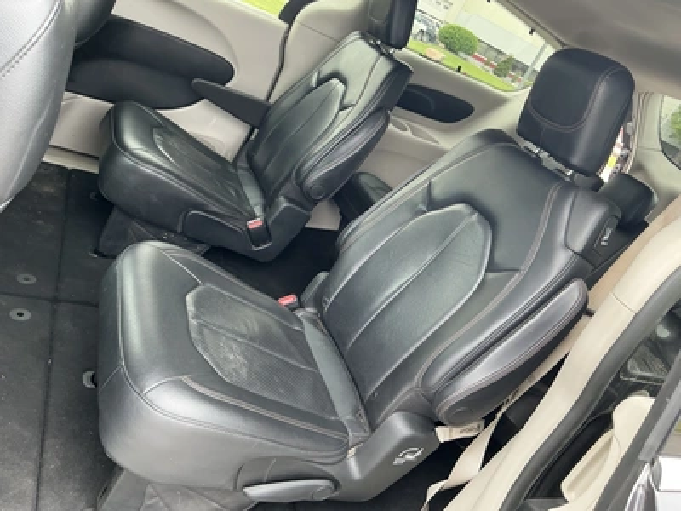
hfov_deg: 63.4
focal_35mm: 28
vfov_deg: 49.7
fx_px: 551
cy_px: 256
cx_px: 340
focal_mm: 3
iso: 64
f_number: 1.8
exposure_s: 1/71
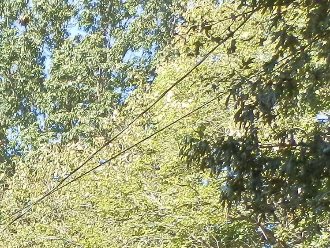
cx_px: -198
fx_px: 1096
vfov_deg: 12.0
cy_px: 420
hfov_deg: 15.5
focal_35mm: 115
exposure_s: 1/160
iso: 64
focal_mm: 5
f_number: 3.1
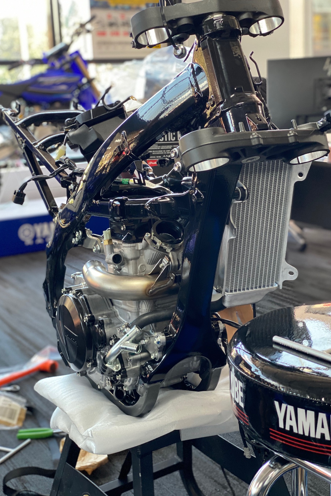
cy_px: 250
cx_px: 175
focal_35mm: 55
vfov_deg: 36.2
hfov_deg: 24.6
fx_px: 758
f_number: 2
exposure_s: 1/68
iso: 250
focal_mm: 6
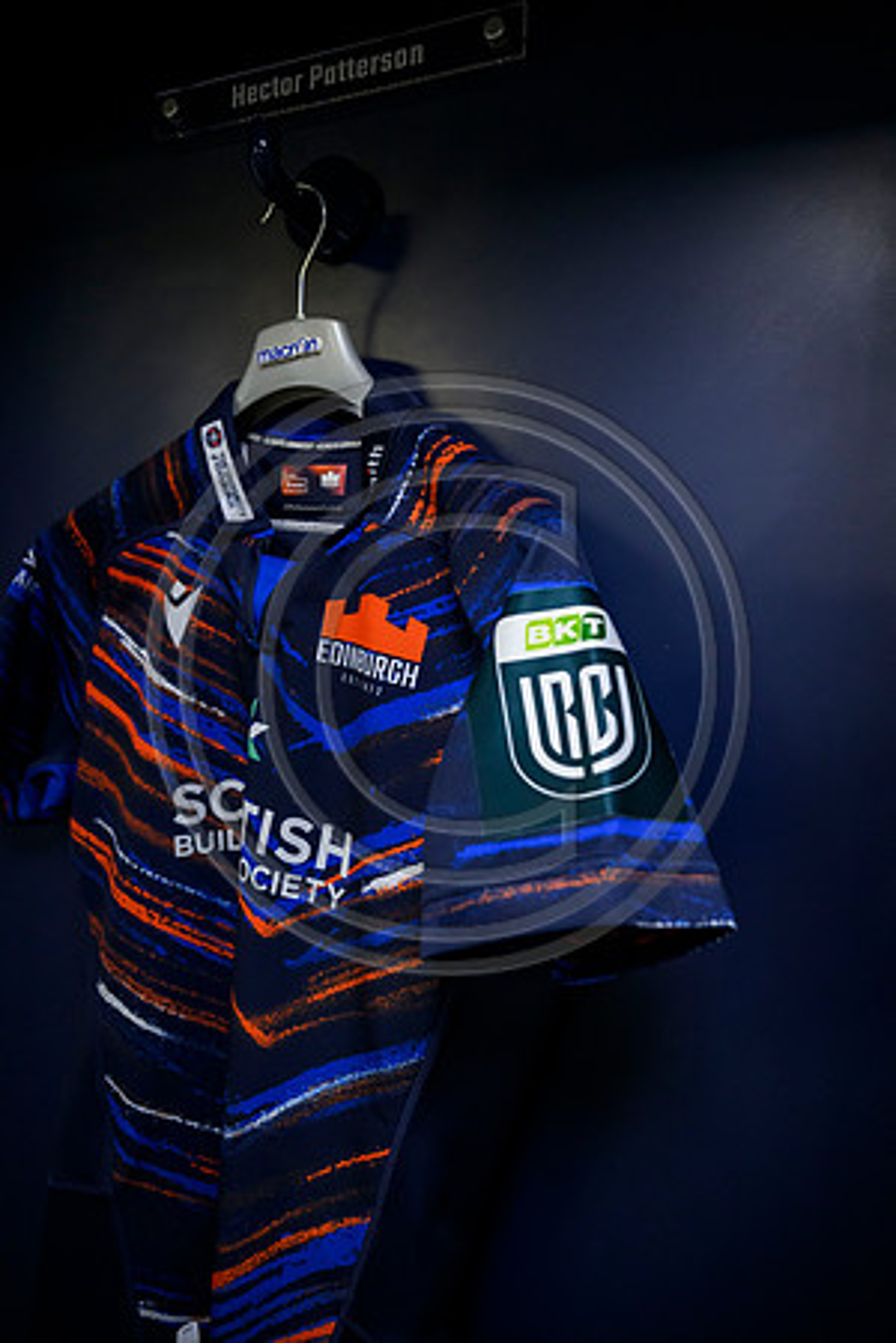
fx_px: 896
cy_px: 672
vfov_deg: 73.7
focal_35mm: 24
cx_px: 448
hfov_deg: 53.1
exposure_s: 1/400
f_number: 2.8
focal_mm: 24
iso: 5000
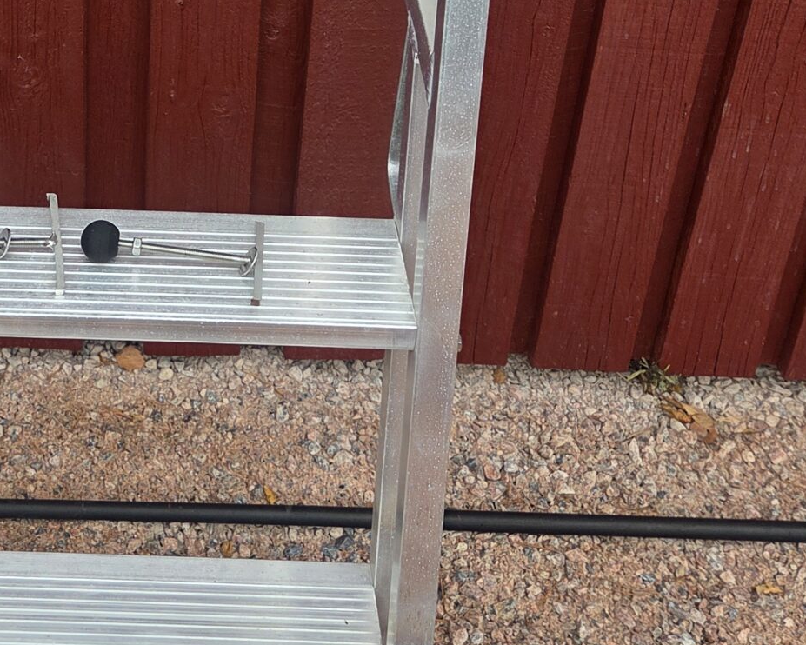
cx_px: 136
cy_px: 25
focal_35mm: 62
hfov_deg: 29.6
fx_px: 1479
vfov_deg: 23.7
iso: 25
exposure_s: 1/122
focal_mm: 5.4
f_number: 1.8
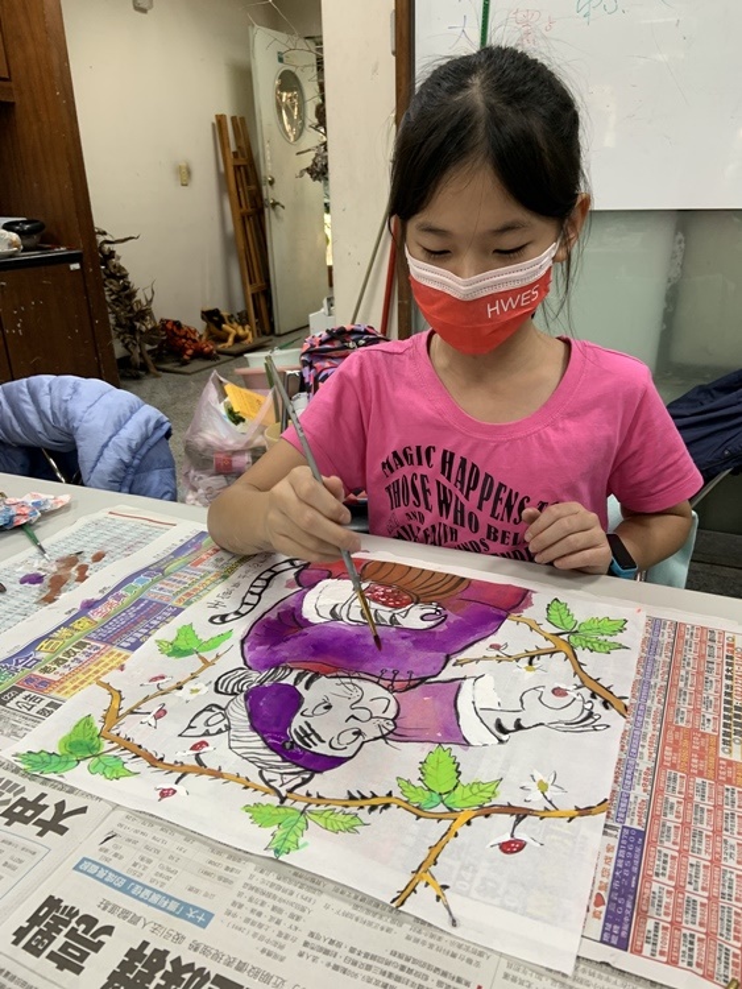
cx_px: 371
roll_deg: +1.9
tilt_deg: -21.7
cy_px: 494
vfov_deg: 67.3
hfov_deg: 53.1
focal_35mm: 26
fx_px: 743
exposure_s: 1/60
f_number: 1.8
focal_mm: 4.25
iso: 64
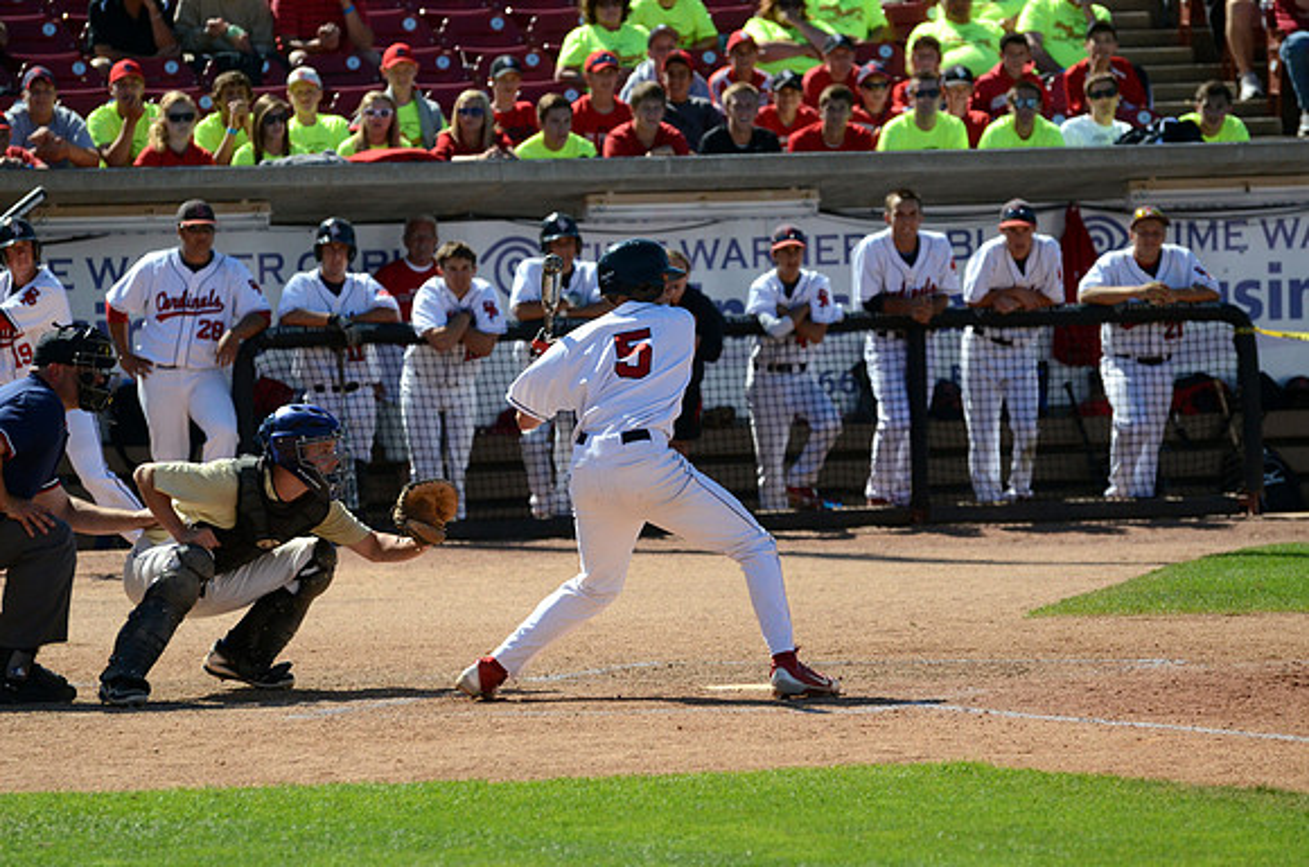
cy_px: 434
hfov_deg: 7.1
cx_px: 654
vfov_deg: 4.7
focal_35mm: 292
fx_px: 10612
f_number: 5.3
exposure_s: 1/8000
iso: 1250
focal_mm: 195
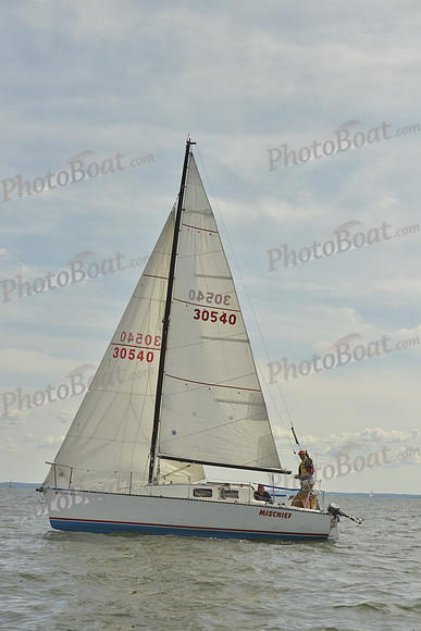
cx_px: 210
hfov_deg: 19.5
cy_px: 316
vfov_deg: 28.8
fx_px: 1227
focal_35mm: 70
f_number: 8
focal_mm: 70
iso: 200
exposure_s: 1/1000
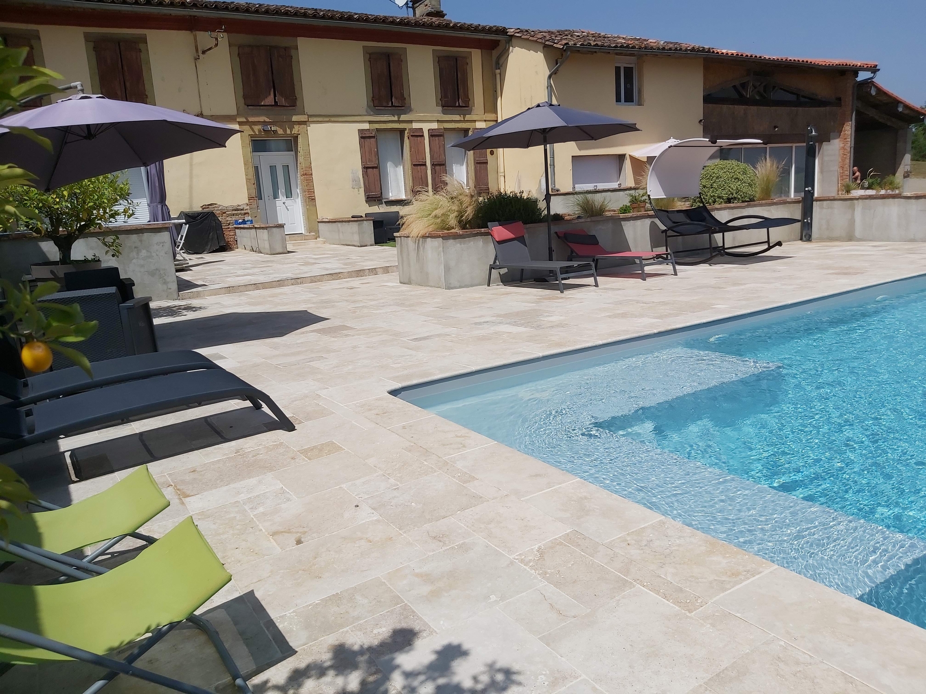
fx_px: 696
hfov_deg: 67.3
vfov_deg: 53.1
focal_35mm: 26
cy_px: 347
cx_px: 463
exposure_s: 1/4756
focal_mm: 3.92
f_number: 1.7
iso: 64
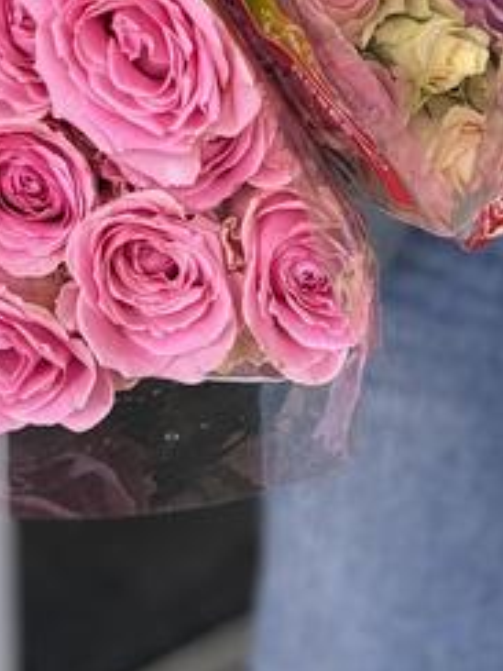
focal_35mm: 109
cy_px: -622
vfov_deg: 15.1
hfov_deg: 13.5
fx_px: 2112
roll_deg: -1.2
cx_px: 377
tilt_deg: -9.1
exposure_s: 1/121
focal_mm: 5.96
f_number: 1.6
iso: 80
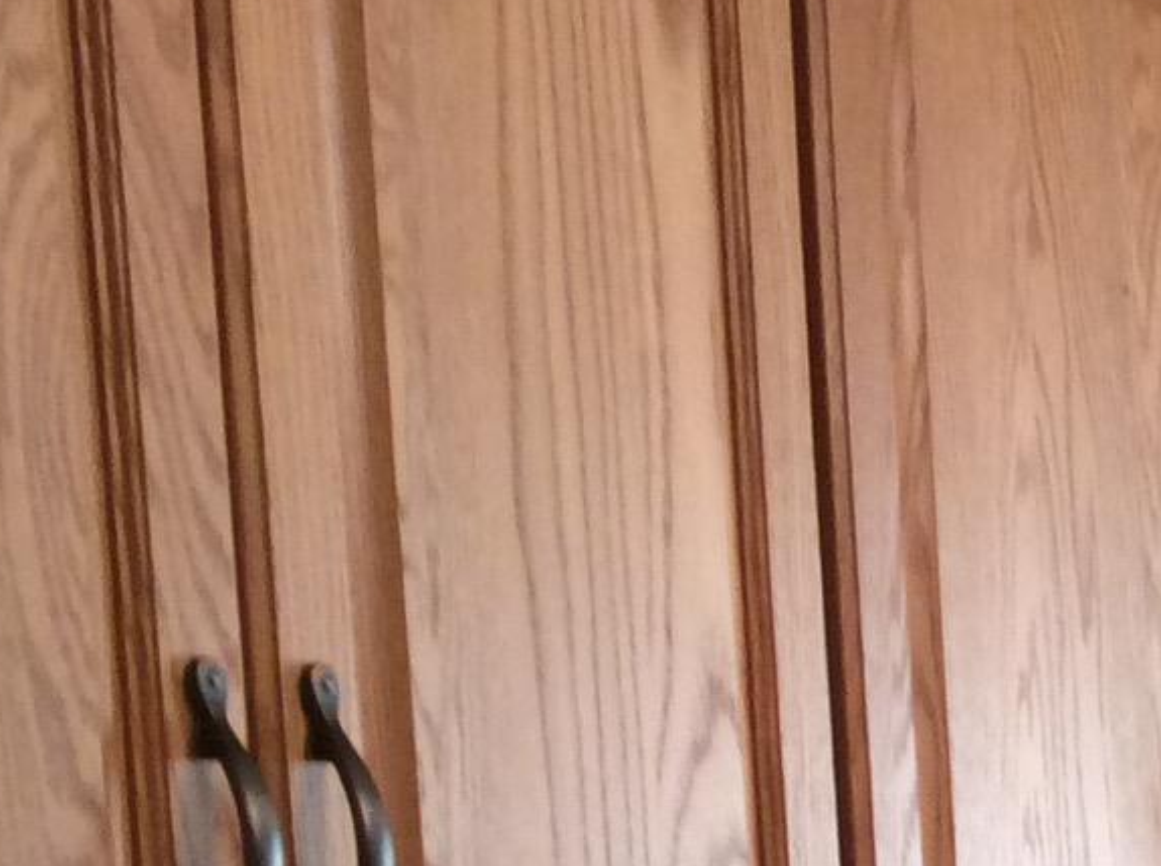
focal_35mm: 114
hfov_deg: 15.6
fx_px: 3816
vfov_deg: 12.0
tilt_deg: -8.7
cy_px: 1511
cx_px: 1876
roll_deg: +2.5
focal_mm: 3.3
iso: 80
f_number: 2.4
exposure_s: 1/24
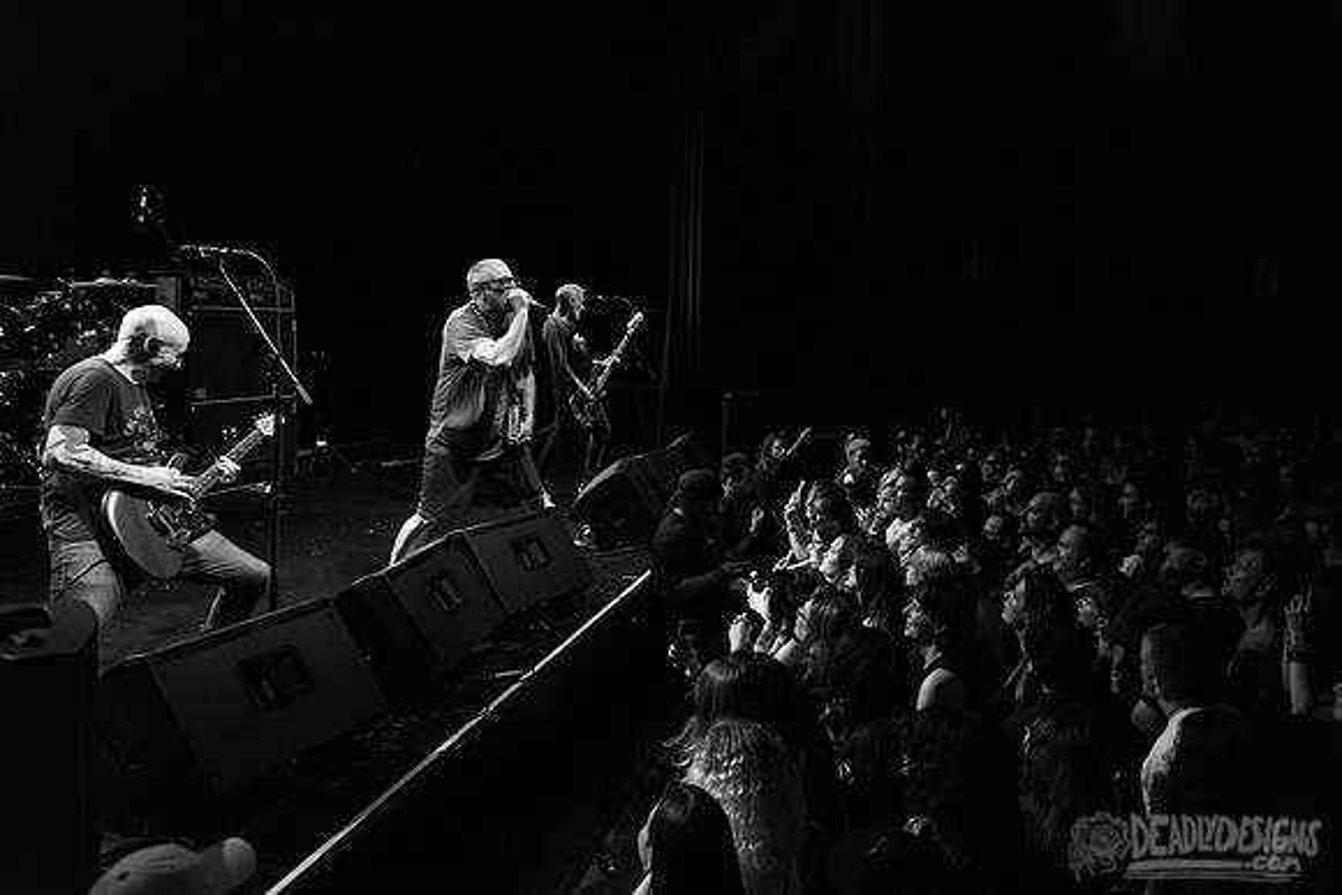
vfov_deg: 44.8
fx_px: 1085
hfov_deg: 62.8
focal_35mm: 29
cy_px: 394
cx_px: 813
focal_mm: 24
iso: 3200
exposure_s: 1/160
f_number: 3.2
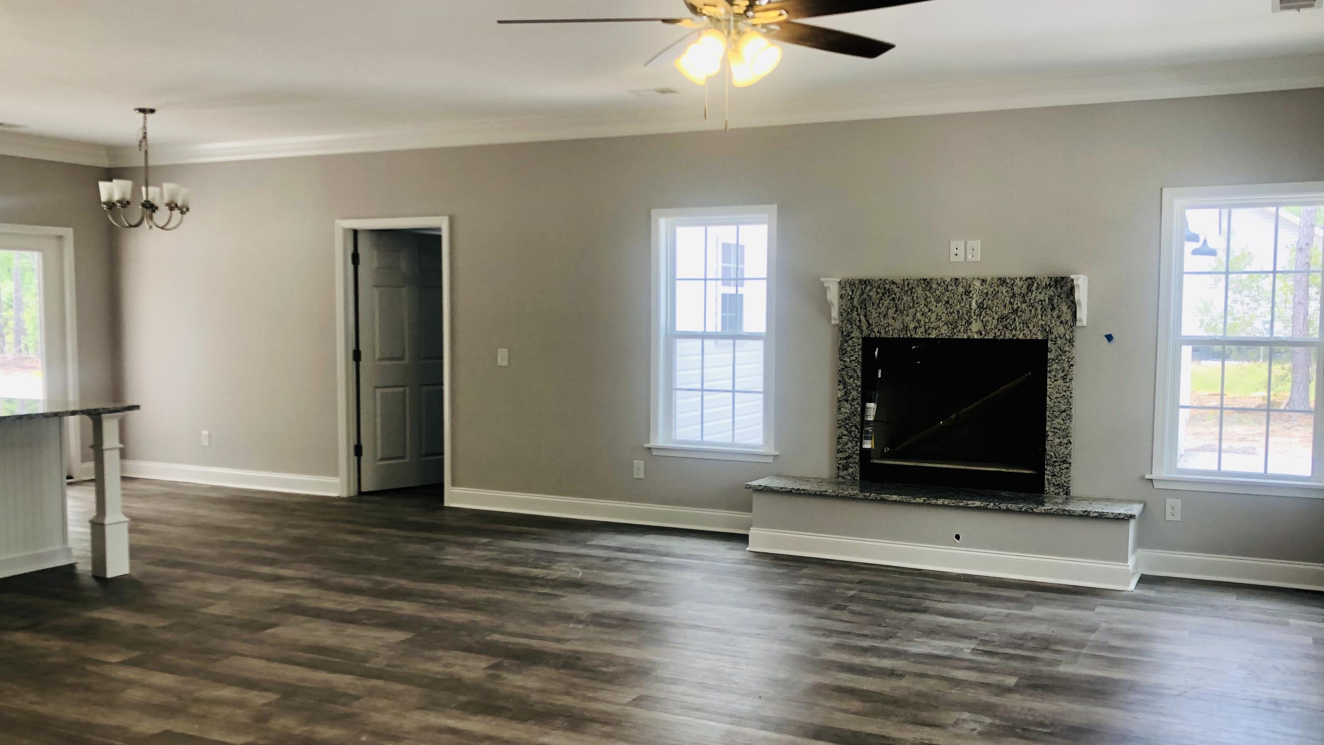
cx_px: 686
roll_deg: +0.7
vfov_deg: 34.6
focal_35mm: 34
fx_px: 1194
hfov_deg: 58.0
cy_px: 414
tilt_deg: -5.1
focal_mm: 4
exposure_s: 1/120
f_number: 1.8
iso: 64
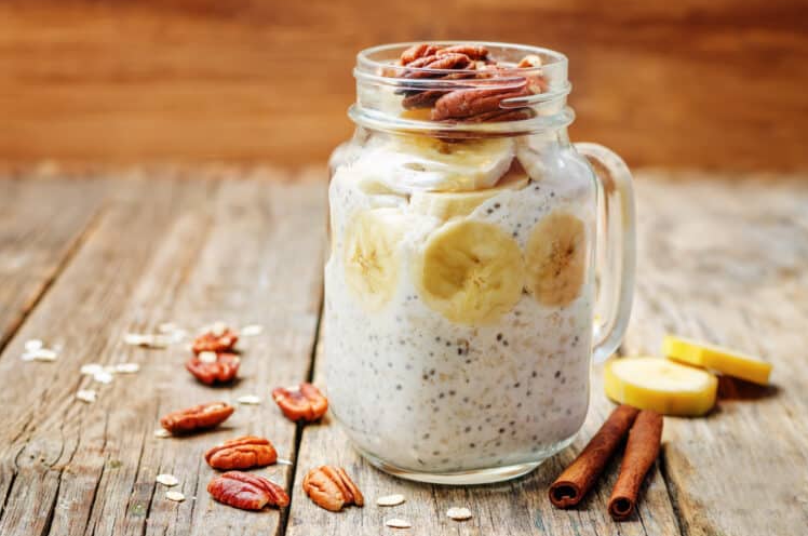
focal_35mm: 77
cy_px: 265
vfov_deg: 17.7
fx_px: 1725
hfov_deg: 26.4
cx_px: 396
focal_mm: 50
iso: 100
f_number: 5
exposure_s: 1/20
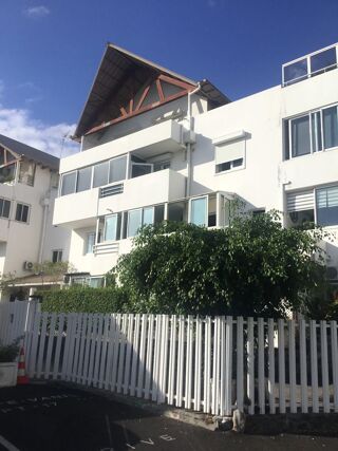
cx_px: 169
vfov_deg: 58.4
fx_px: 404
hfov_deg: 45.4
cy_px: 226
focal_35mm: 31
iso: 25
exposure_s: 1/3135
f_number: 2.4
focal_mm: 3.3
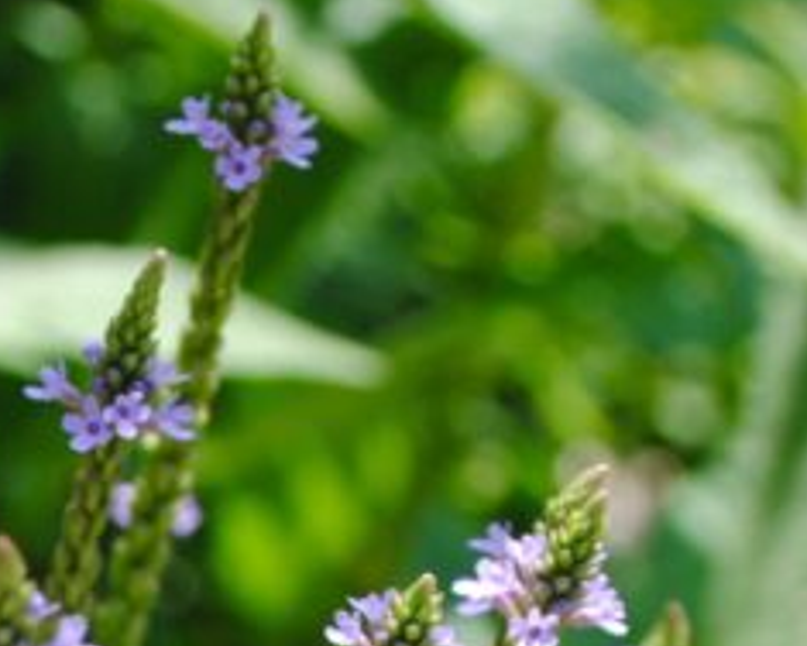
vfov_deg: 11.9
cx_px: -155
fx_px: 2938
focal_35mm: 123
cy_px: 998
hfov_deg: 15.1
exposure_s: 1/125
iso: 100
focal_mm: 20
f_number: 5.6
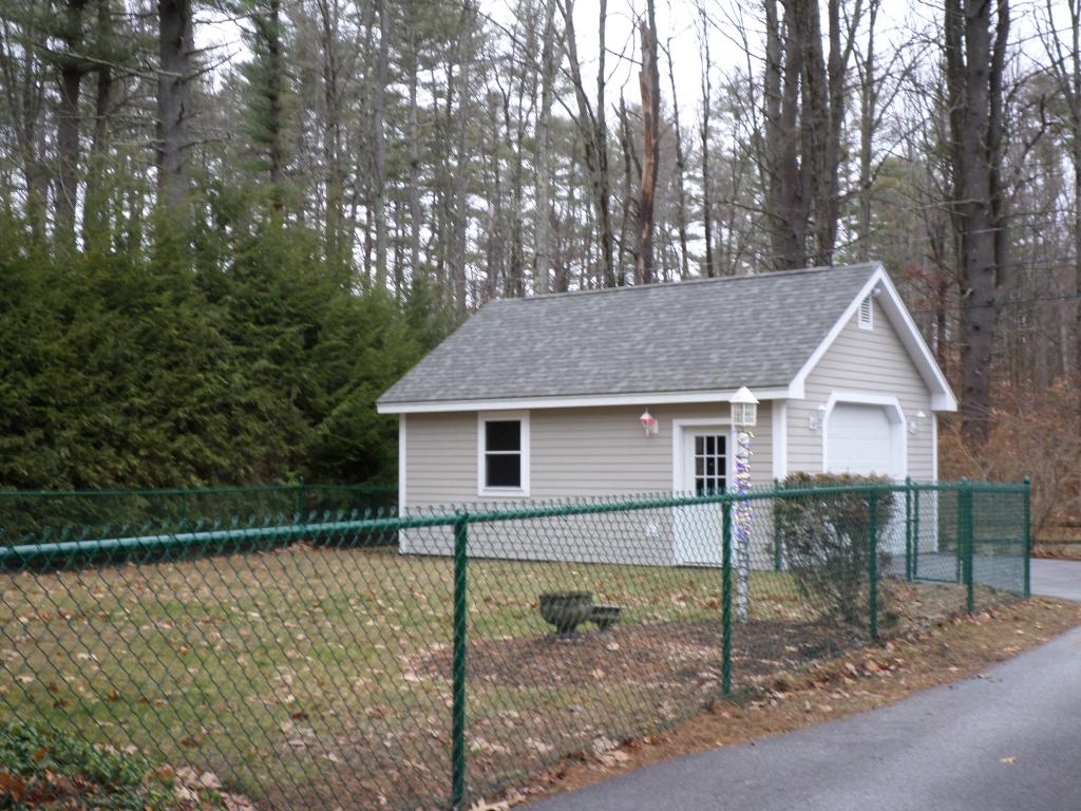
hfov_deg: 43.9
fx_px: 1343
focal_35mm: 43
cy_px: 406
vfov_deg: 33.6
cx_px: 540
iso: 160
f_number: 3.2
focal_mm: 7.8
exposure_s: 1/45
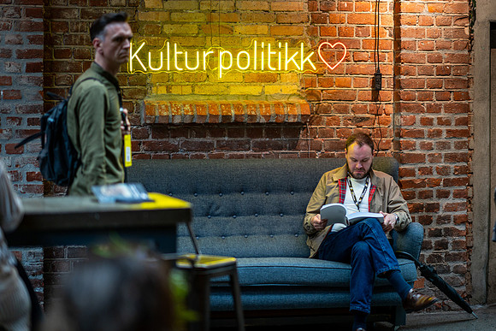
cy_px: 139
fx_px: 1476
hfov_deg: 19.1
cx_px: 291
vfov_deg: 12.8
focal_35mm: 107
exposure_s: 1/200
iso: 250
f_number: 1.4
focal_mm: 85
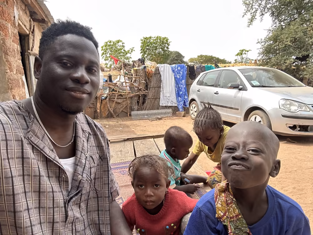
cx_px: 156
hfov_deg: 73.9
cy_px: 118
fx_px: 208
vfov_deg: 58.9
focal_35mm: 23
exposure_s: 1/172
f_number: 1.9
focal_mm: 2.69
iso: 32
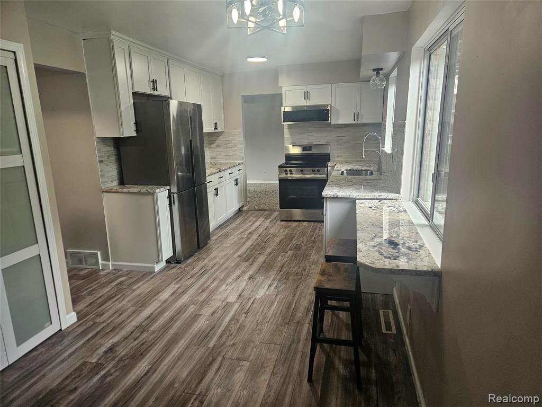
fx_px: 360
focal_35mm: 23
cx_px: 271
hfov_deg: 73.9
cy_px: 204
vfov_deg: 58.9
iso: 200
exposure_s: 1/120
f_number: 1.8
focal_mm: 5.4
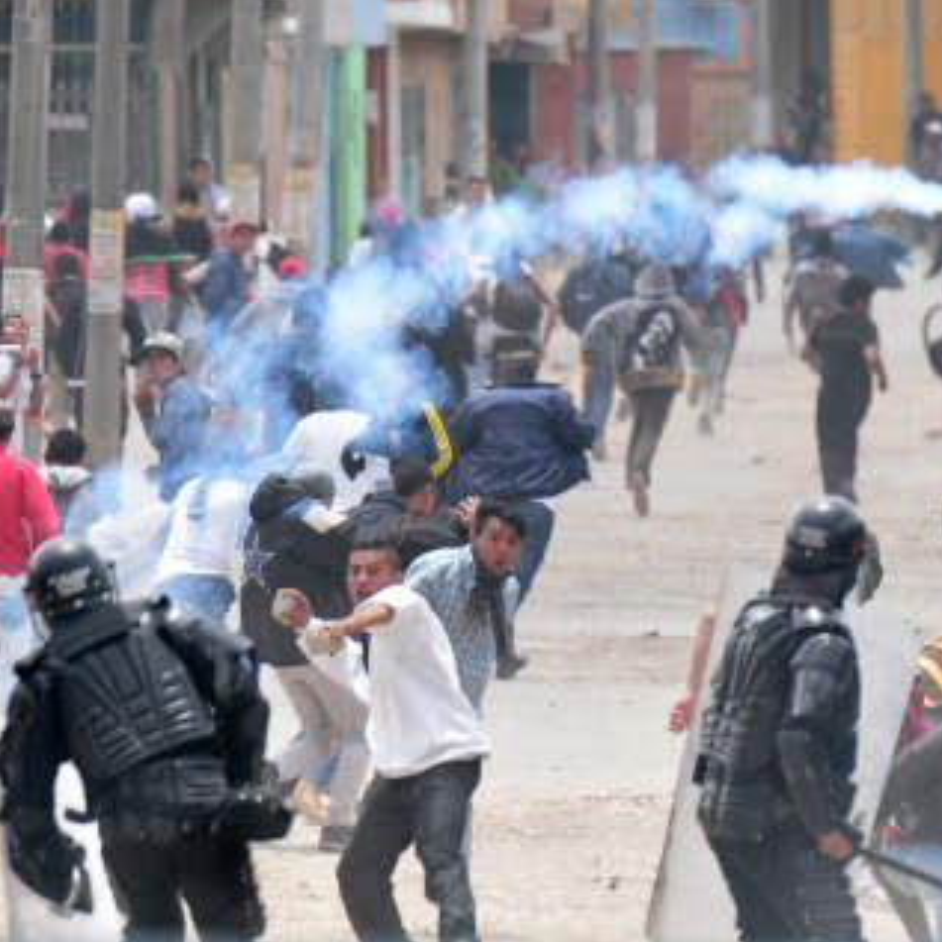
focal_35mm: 792
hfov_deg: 2.2
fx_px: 24384
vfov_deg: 2.2
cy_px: 278
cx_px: 270
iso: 400
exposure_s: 1/2000
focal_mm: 200
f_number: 4
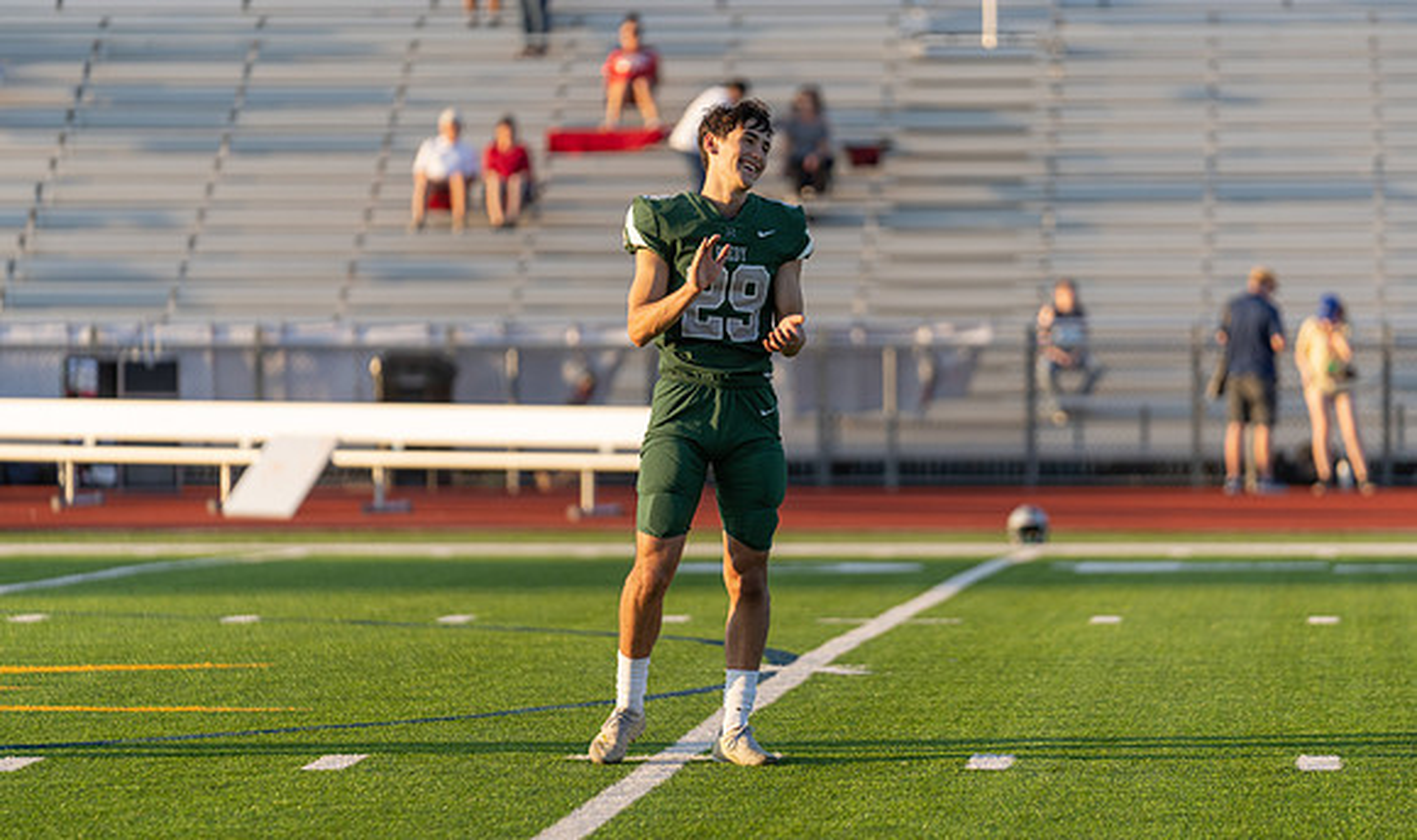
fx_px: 8869
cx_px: 730
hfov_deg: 9.1
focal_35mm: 233
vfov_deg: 5.4
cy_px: 421
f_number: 2.8
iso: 100
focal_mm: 200
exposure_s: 1/500
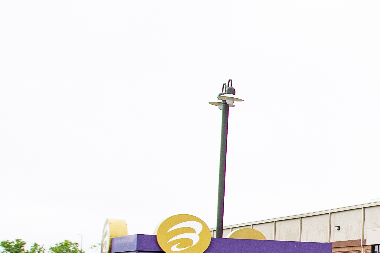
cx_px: 790
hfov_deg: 17.9
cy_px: 267
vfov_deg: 18.8
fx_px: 739
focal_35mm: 70
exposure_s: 1/250
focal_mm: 14
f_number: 6.3
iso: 320
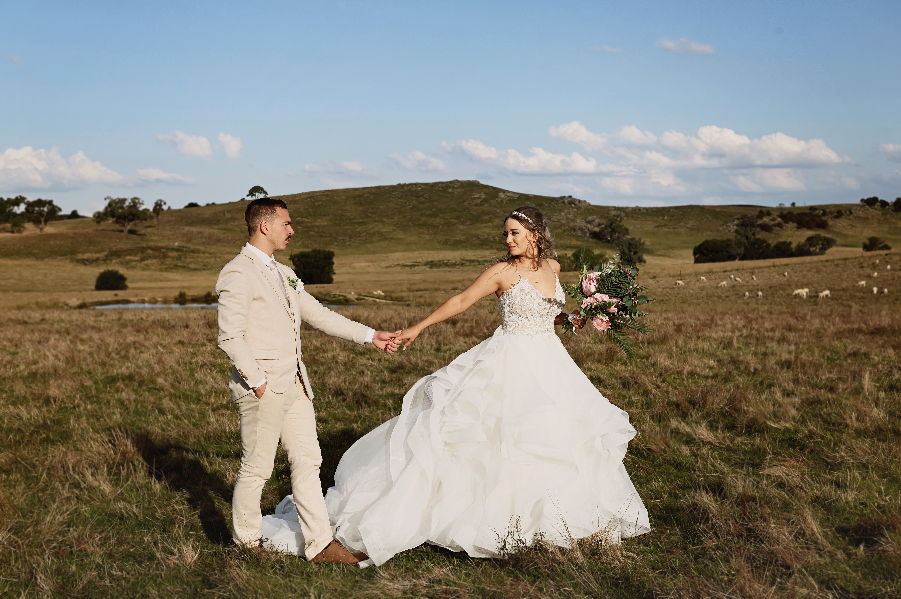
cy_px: 300
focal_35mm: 55
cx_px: 450
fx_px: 1376
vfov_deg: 24.6
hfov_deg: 36.3
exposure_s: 1/2000
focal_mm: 55
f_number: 7.1
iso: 640
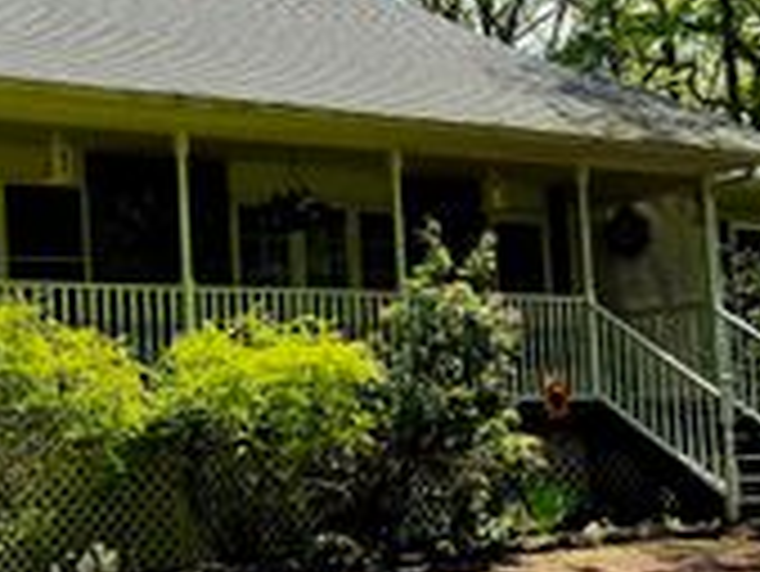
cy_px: 363
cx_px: 4
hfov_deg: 27.0
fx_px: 1494
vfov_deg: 21.6
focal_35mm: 68
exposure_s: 1/10000
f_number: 1.4
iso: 64
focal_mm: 6.5
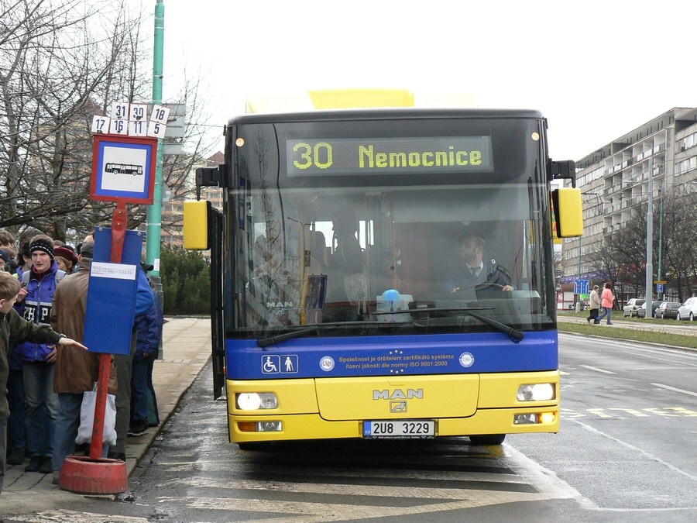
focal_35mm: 80
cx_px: 348
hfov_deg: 24.4
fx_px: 1611
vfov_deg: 18.4
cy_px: 262
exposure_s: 1/500
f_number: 3.2
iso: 200
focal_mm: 13.4
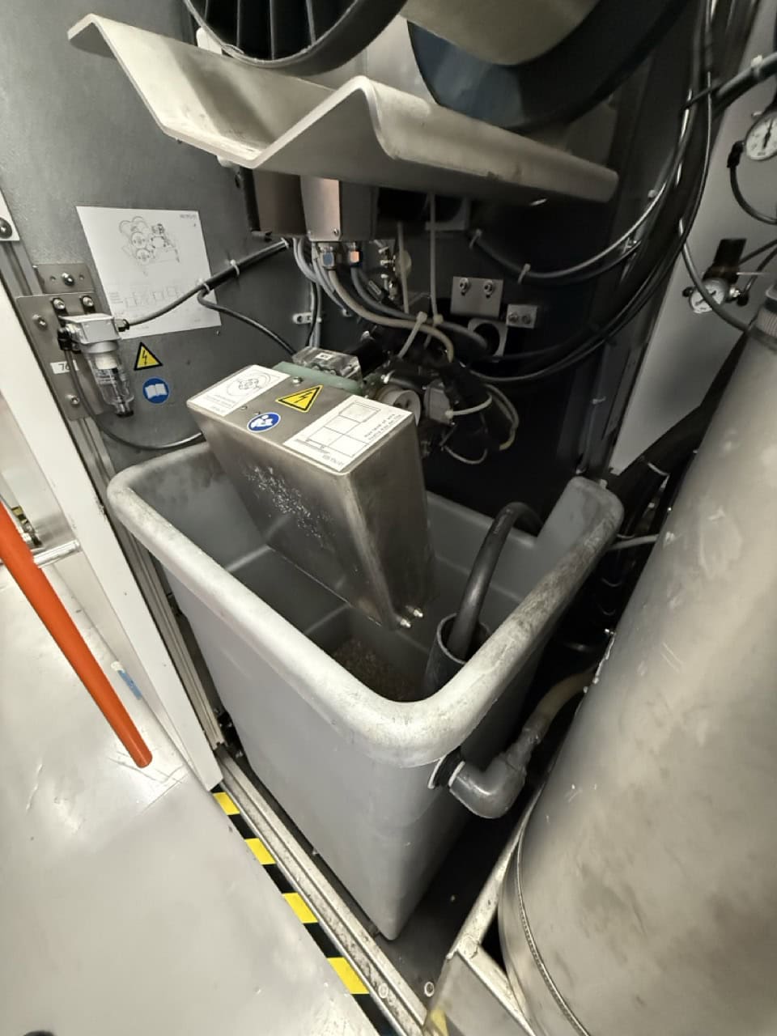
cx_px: 388
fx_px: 419
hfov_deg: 85.7
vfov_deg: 102.1
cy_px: 518
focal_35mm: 14
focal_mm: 2.2
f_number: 2.2
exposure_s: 1/40
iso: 1250
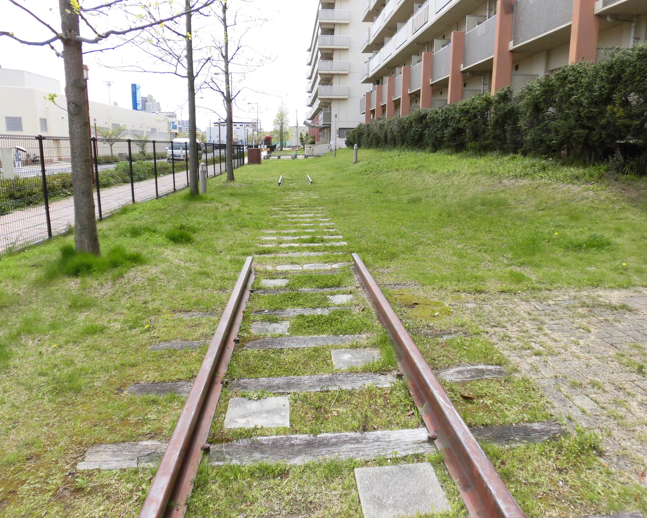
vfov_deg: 54.9
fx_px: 498
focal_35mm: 26
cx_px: 302
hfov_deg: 66.0
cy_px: 261
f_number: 3.1
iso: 100
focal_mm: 4.3
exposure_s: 1/800
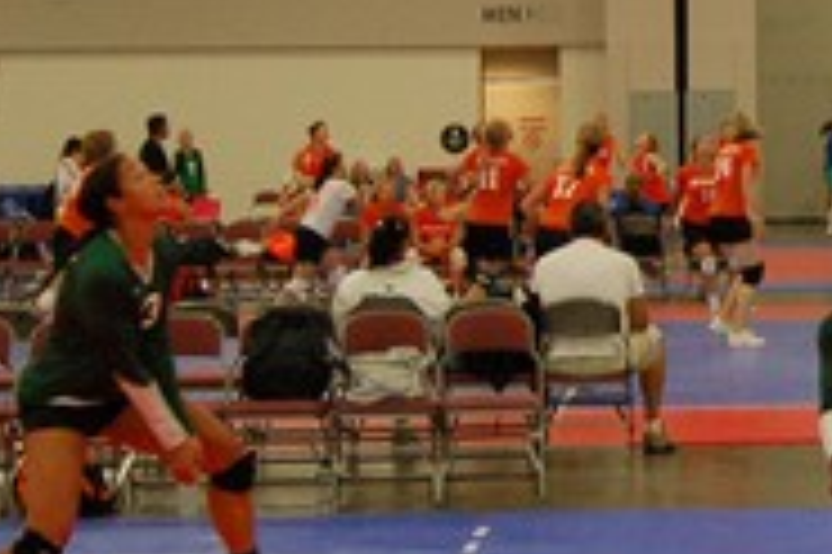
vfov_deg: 10.0
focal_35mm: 136
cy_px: 18
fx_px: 3140
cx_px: 1106
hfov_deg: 14.4
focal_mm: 28
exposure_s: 1/250
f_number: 3.3
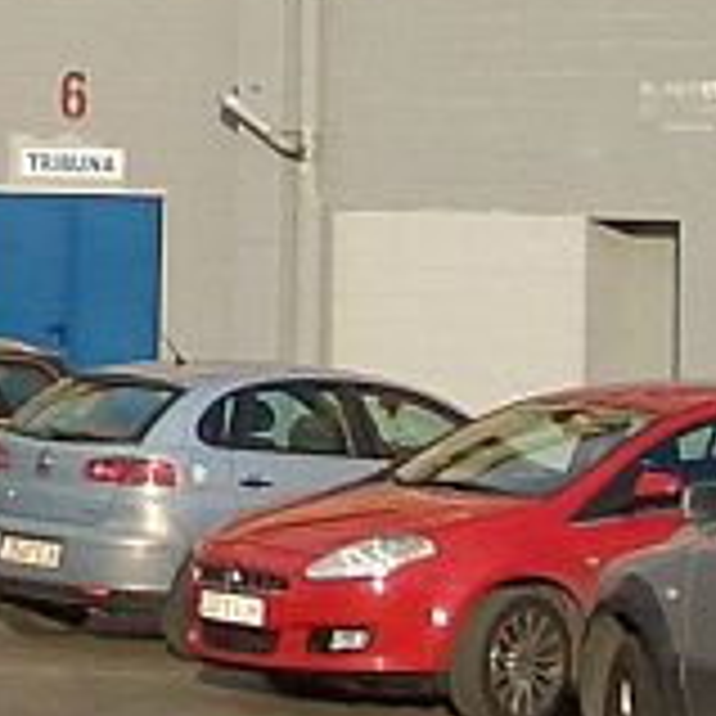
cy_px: -275
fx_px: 5476
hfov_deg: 7.3
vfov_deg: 7.4
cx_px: -446
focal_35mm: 234
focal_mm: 5.8
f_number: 4.3
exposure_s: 1/320
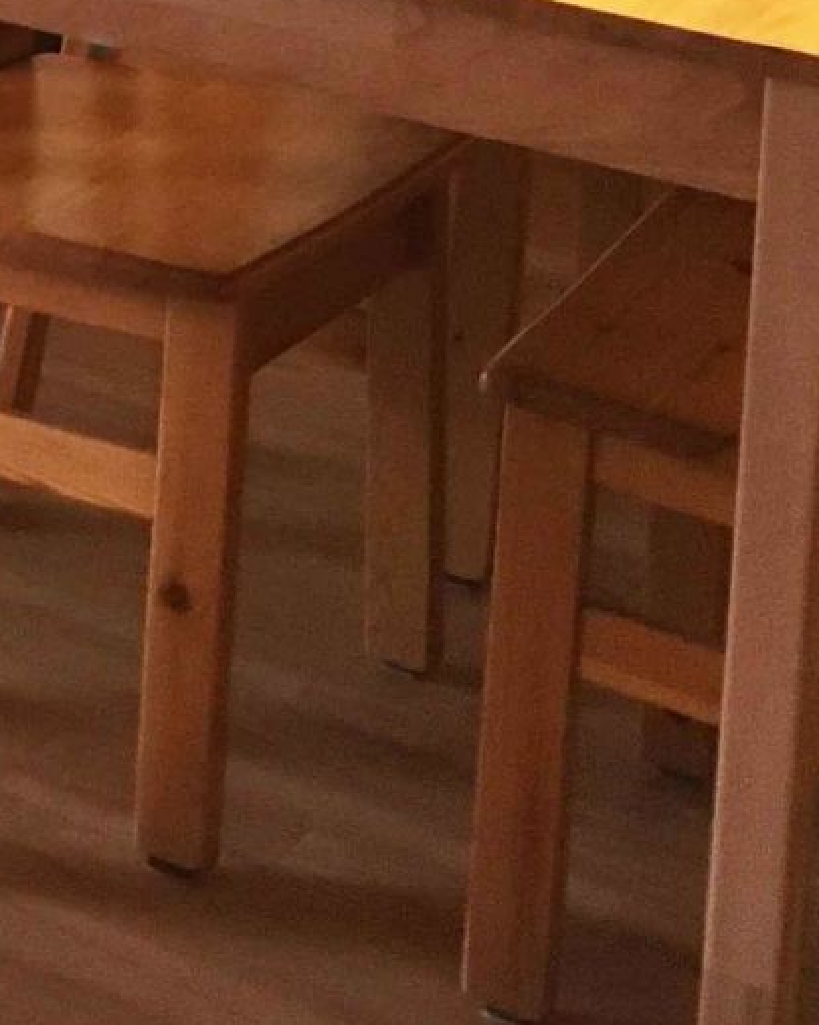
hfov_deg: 12.8
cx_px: -526
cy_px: -457
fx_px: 3395
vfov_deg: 15.9
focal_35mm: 112
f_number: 2.2
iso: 160
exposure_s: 1/33
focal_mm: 4.15
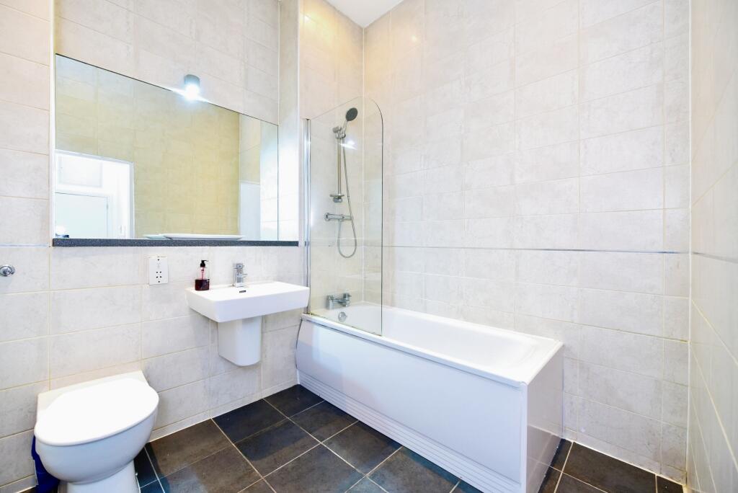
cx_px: 369
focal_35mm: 14
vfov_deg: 81.3
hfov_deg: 104.2
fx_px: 287
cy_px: 246
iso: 800
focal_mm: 14
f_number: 4
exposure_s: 1/60
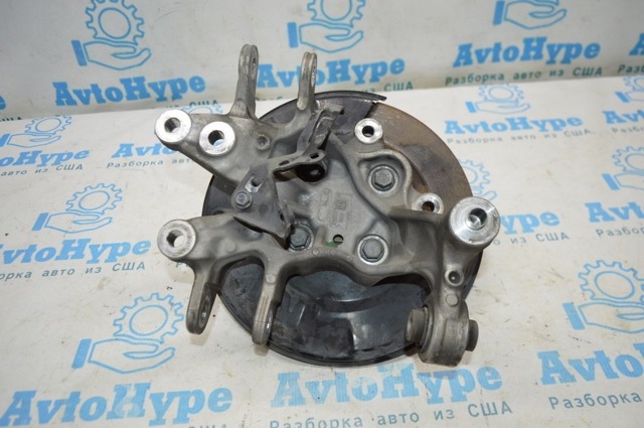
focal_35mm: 30
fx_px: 536
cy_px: 214
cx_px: 322
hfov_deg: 62.0
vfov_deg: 43.5
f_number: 4
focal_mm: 20
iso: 400
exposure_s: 1/80
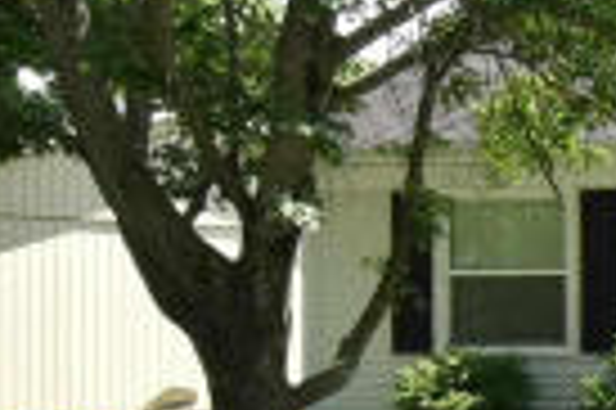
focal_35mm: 94
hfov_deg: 17.1
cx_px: 1160
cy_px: 302
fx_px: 1613
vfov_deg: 14.4
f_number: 16
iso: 400
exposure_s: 1/100
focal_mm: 11.5
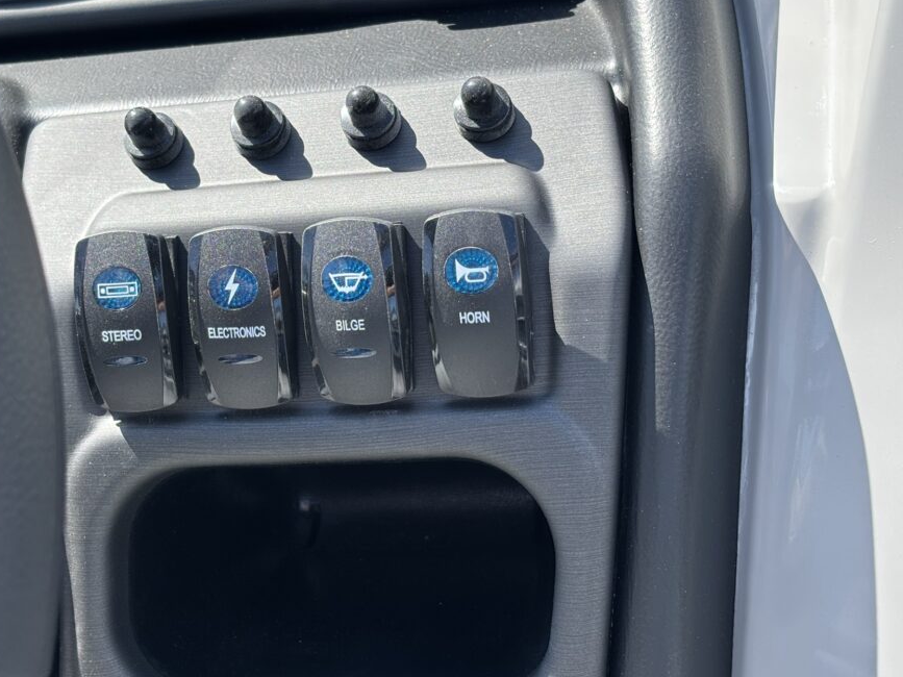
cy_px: 277
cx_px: 375
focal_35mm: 64
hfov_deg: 30.2
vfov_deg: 22.9
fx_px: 1669
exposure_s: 1/693
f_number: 1.6
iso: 32
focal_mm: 5.96
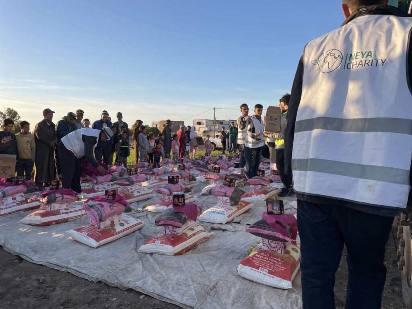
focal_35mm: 26
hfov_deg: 67.3
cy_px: 154
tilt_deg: -3.7
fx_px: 309
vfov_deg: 53.1
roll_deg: -0.5
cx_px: 206
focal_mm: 4.2
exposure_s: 1/1825
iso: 50
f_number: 1.6
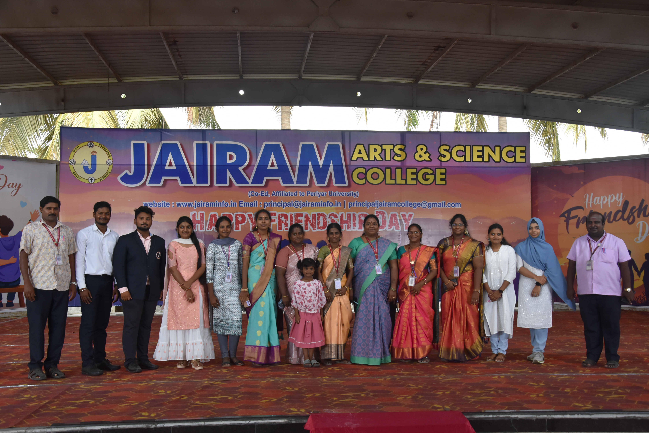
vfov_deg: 31.9
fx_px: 757
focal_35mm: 42
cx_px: 324
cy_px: 216
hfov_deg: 46.4
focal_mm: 28
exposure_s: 1/160
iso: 800
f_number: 6.3
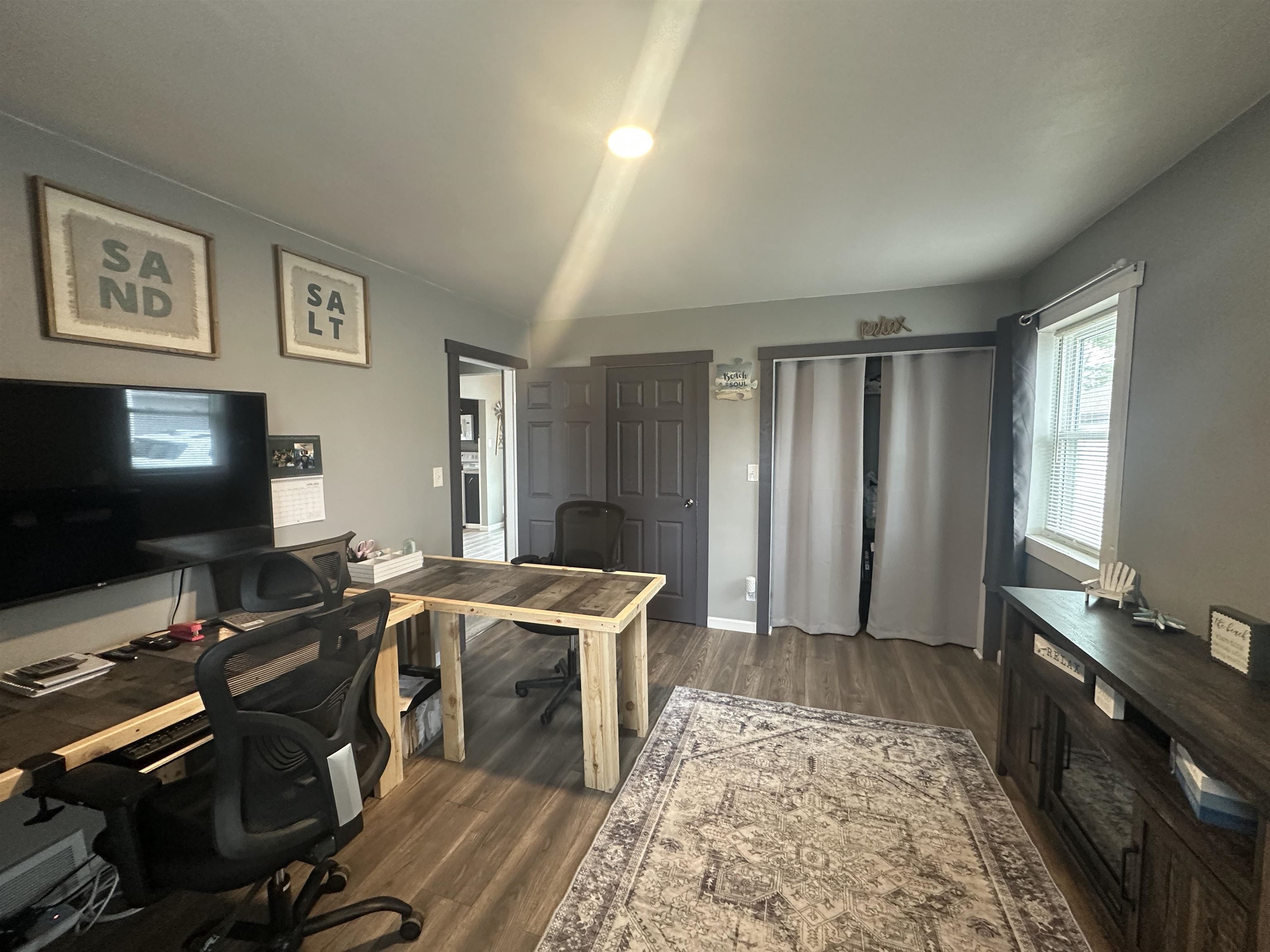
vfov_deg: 85.7
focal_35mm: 14
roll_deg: -0.7
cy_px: 476
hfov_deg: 102.1
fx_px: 514
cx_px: 635
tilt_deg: -4.3
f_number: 2.2
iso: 400
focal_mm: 2.22
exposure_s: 1/60
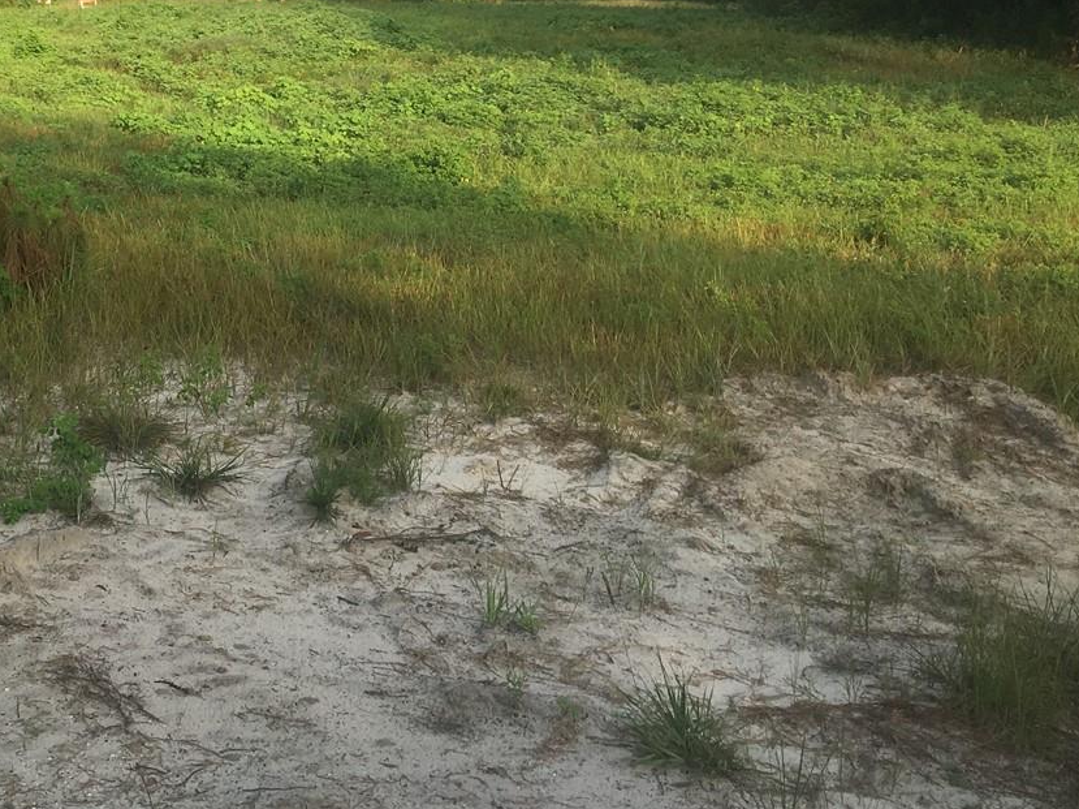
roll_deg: +3.8
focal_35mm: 56
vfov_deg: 25.6
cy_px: 145
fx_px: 1745
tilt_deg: -7.3
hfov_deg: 33.5
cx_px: 245
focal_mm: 4.15
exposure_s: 1/818
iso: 25
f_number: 2.2
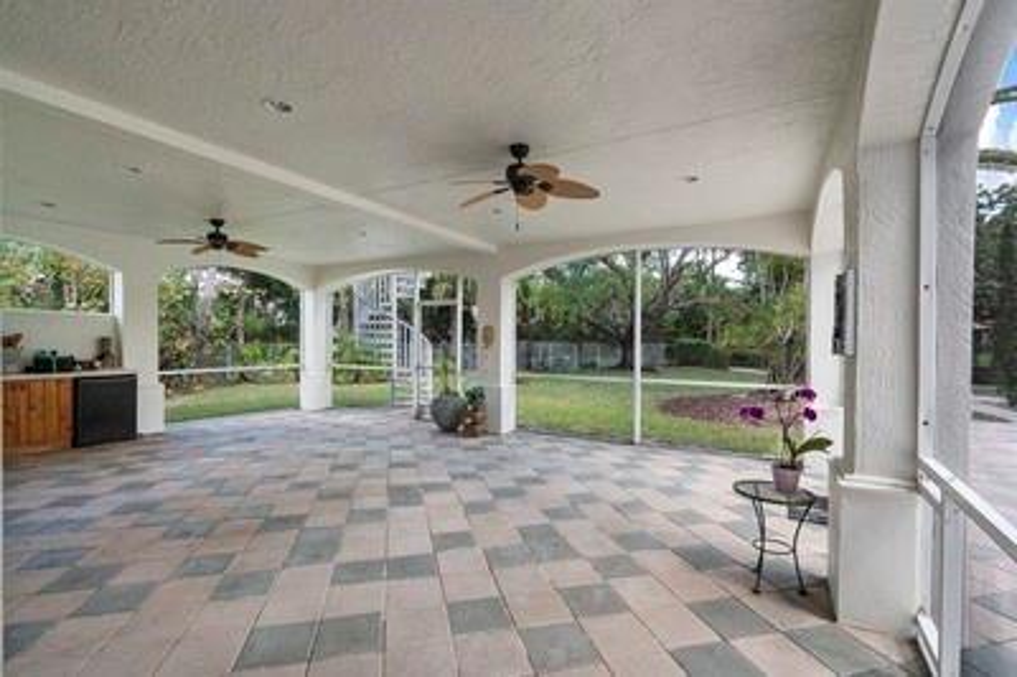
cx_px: 508
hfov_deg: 96.8
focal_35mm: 16
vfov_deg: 73.6
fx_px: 452
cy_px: 338
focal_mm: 16
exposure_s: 1/30
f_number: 8
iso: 200
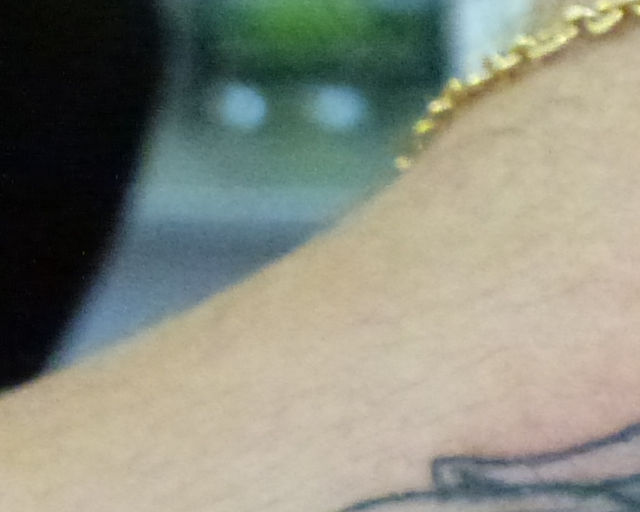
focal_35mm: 193
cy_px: 894
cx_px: 1502
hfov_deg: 9.1
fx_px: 3657
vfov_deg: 7.8
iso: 800
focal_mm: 6.8
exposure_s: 1/40
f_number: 3.8
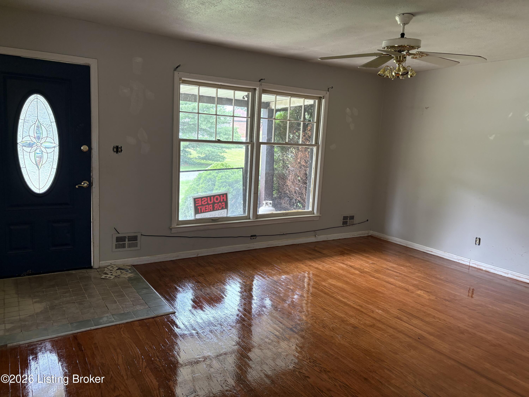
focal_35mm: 26
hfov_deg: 67.3
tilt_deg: -8.3
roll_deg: -2.4
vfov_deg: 53.1
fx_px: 397
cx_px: 264
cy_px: 198
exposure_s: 1/60
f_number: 1.6
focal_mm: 5.96
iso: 125
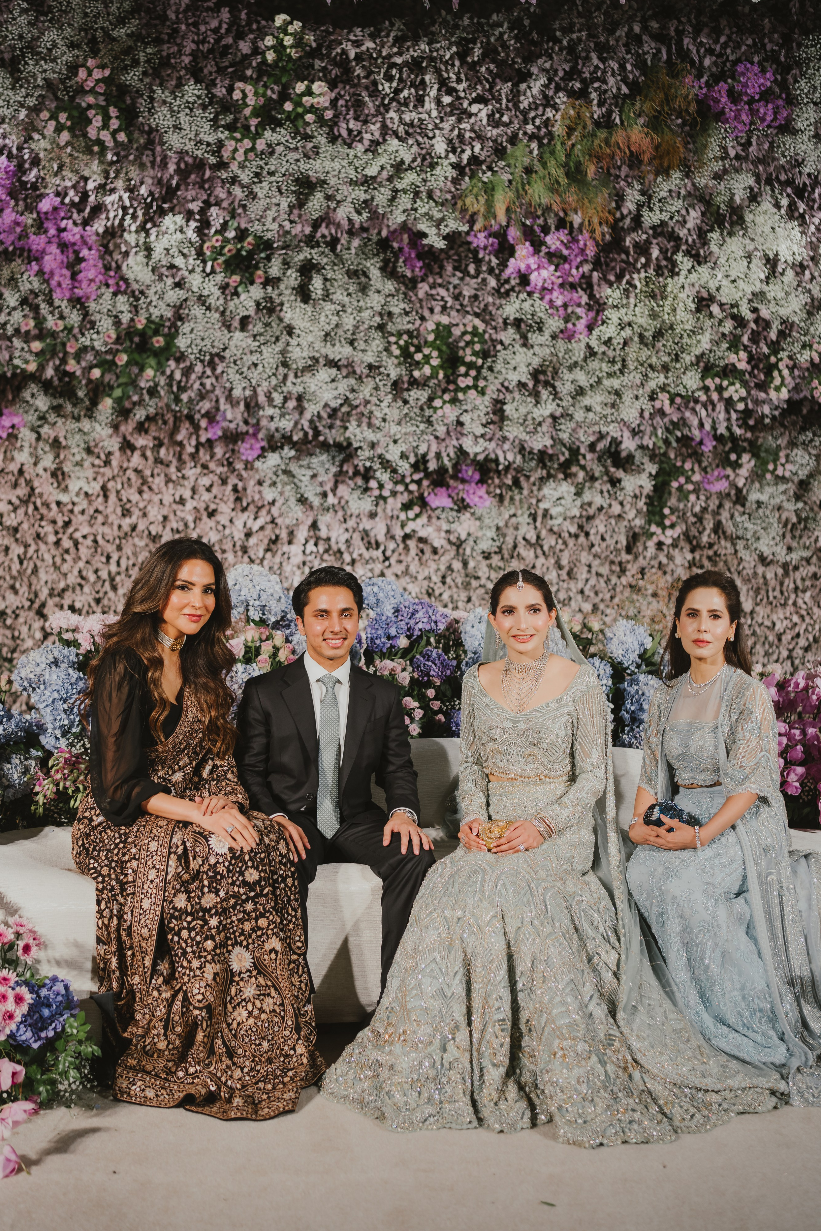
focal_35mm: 36
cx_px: 421
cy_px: 601
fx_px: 1231
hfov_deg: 36.9
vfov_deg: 53.1
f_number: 1.8
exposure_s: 1/160
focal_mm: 35
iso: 500
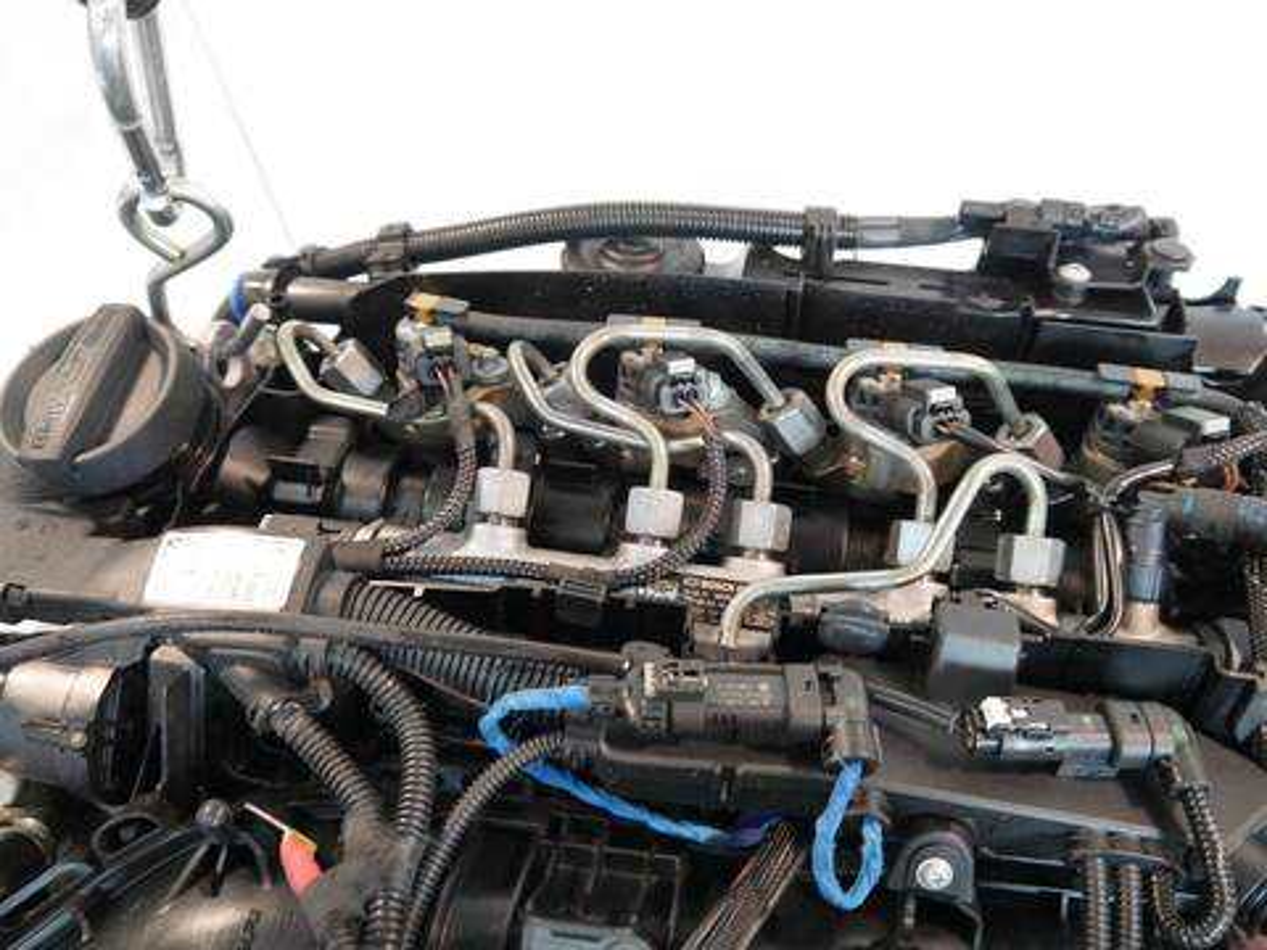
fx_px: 1025
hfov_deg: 63.4
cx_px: 634
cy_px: 475
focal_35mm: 28
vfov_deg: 49.7
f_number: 3.5
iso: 2000
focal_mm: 14
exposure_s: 1/125
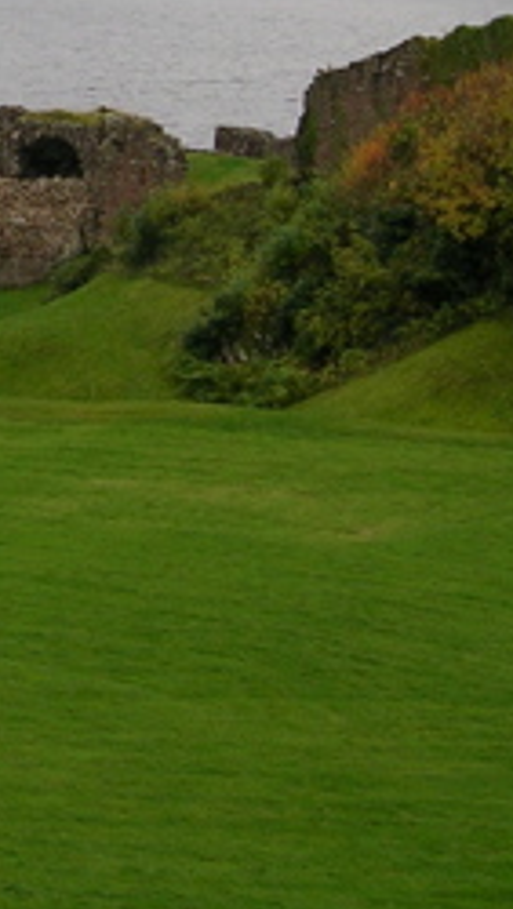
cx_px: -98
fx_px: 2558
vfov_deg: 19.7
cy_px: 69
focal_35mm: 106
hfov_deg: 11.2
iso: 50
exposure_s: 1/126
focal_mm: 5.8
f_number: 2.8
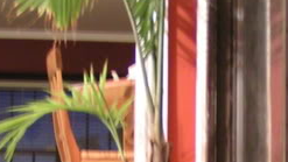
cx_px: 248
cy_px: 324
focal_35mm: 134
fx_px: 1023
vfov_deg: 8.6
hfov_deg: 15.9
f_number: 2.8
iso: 200
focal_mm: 5.8
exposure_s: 2
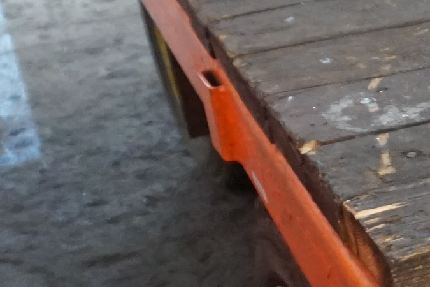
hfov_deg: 15.5
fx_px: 1385
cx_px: 741
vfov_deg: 11.6
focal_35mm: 116
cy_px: 325
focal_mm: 16
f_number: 3.5
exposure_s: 1/160
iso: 3200
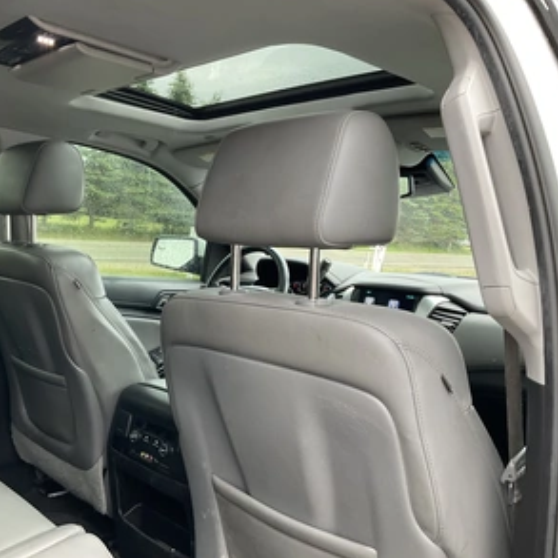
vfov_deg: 47.2
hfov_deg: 46.8
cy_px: 276
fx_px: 638
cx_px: 206
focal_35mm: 35
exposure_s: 1/94
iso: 64
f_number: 1.8
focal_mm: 3
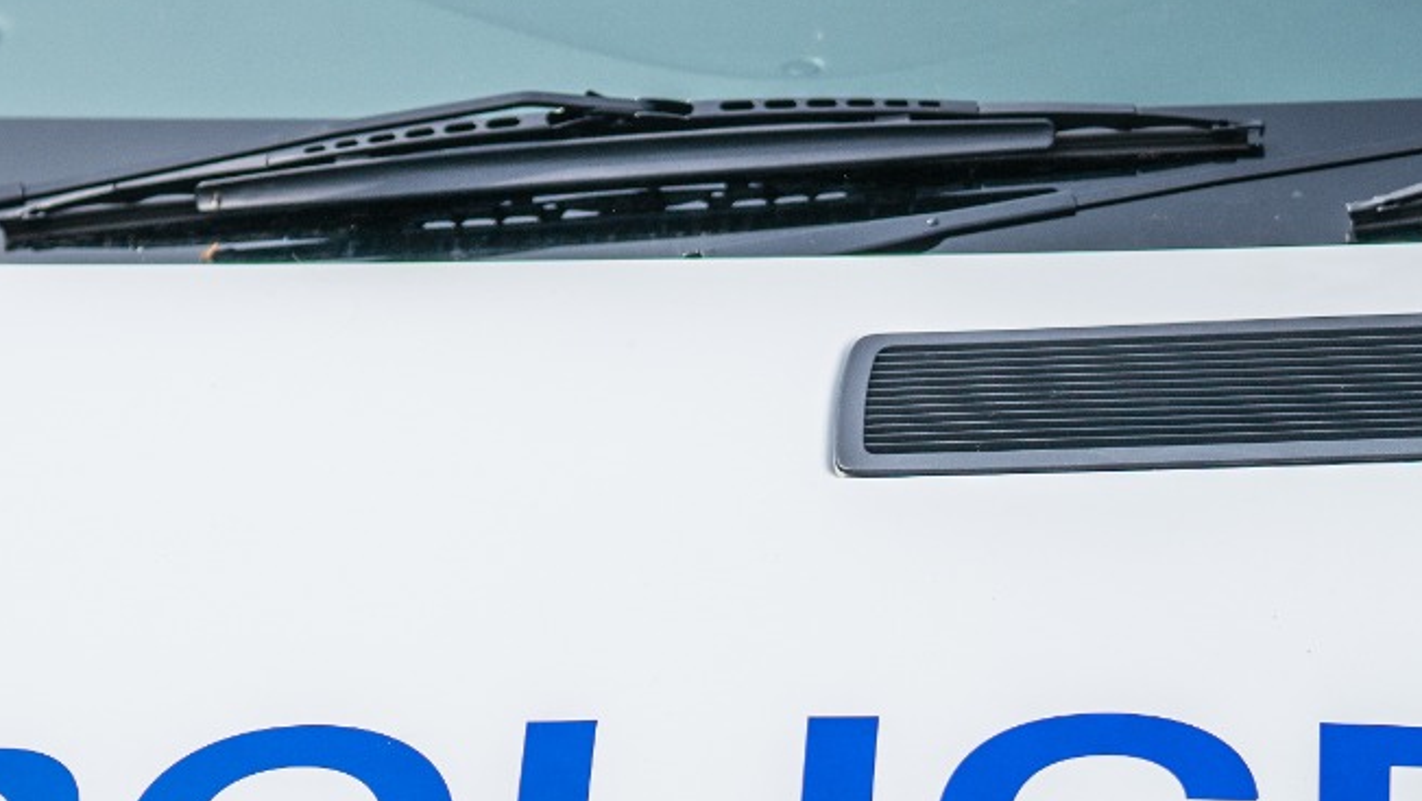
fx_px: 4111
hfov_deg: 19.6
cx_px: 696
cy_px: 588
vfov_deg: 11.1
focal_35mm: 109
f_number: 2.8
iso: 100
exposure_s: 1/3200
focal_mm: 80
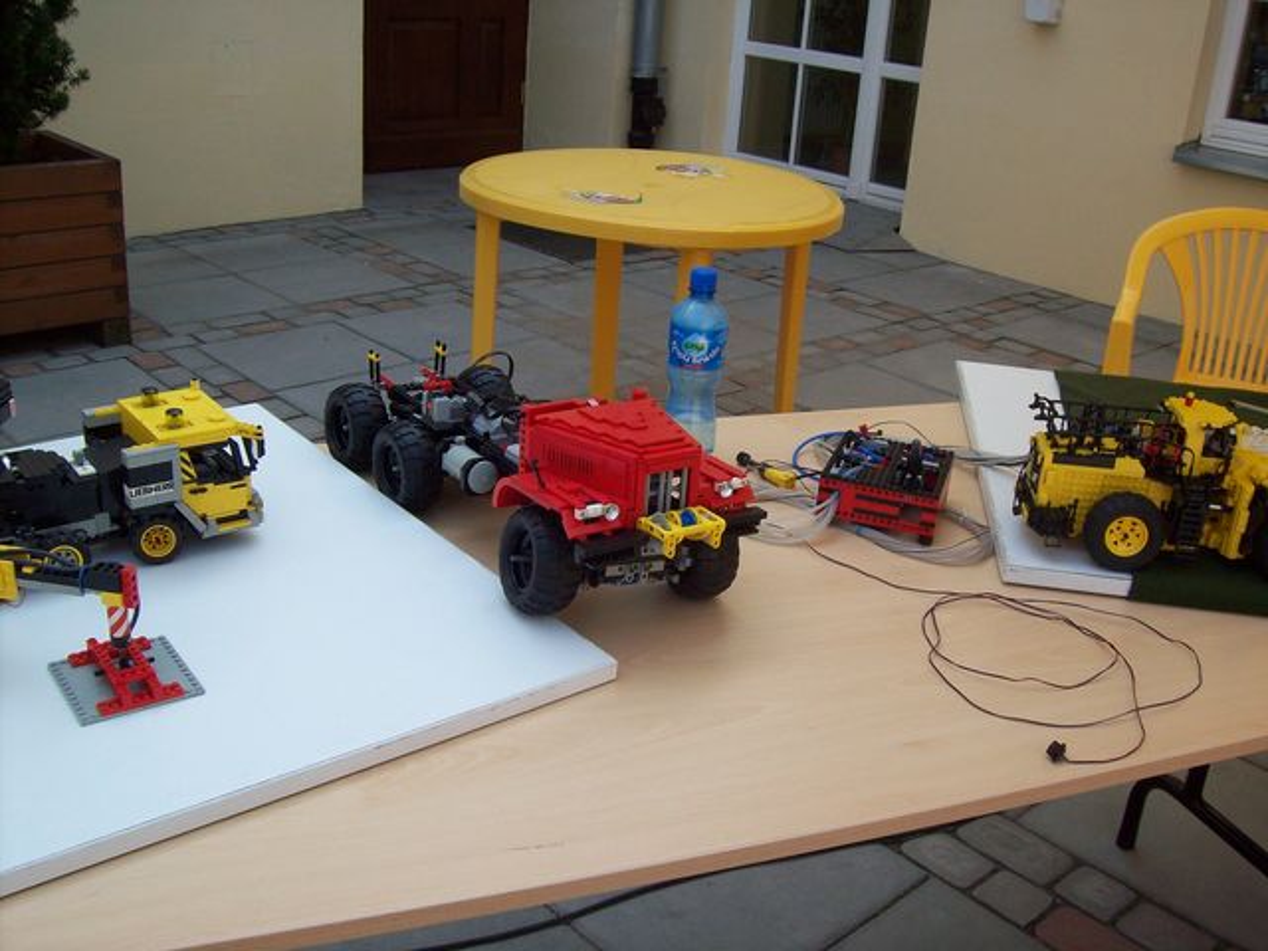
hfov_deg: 51.4
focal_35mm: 36
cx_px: 634
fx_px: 1319
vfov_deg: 39.7
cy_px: 476
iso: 80
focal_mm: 6
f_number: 4.8
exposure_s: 1/317
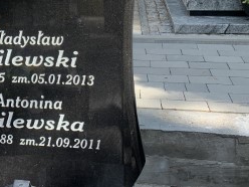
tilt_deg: -6.2
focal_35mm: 67
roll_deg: +2.2
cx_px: 8
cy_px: -48
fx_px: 482
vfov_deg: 20.3
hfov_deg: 27.5
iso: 25
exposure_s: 1/282
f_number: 1.8
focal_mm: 4.25
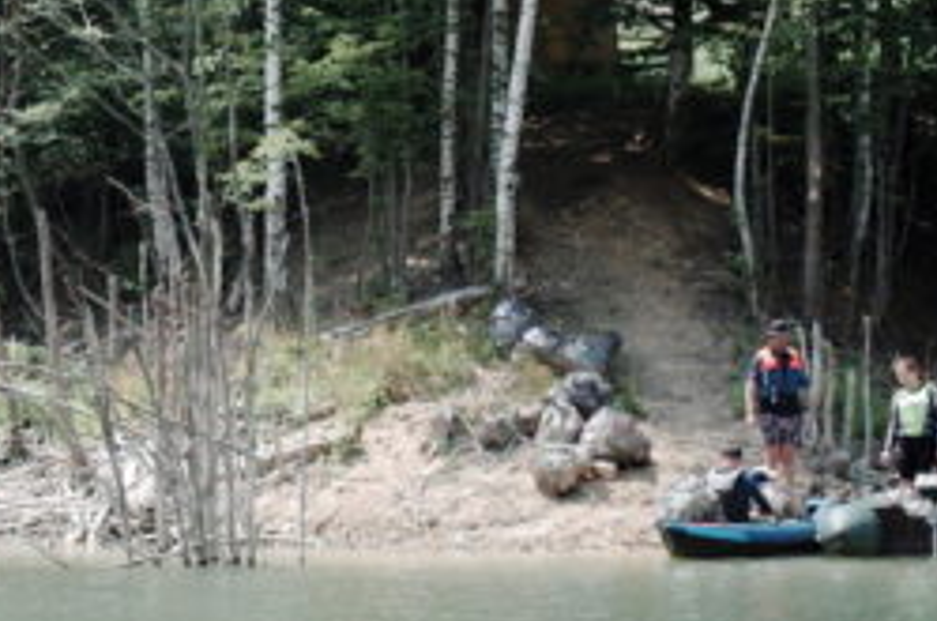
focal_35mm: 115
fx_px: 2987
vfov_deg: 11.8
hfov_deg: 17.5
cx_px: 68
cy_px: 117
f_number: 2.8
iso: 100
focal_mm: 18.3
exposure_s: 1/640
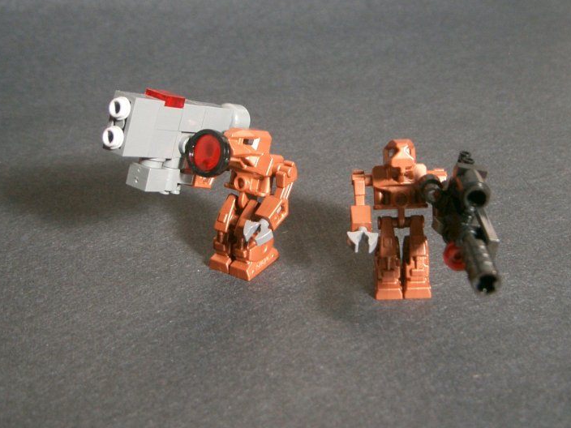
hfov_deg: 38.1
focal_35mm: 50
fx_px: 825
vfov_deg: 29.1
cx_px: 320
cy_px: 191
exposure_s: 1/25
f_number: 3
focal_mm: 9.2
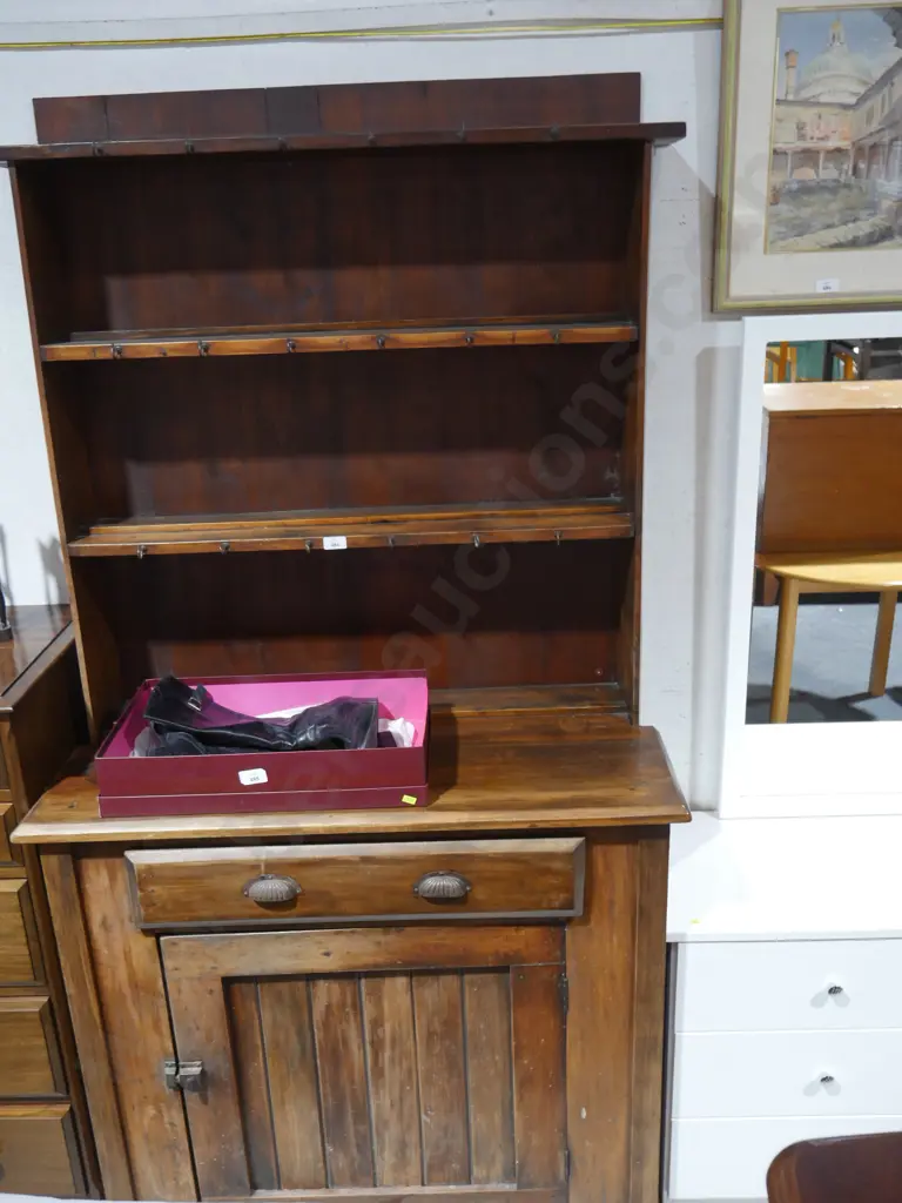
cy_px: 602
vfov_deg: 56.8
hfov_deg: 44.2
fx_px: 1112
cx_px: 451
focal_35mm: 32
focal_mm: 16
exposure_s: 1/60
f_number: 3.6
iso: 1000
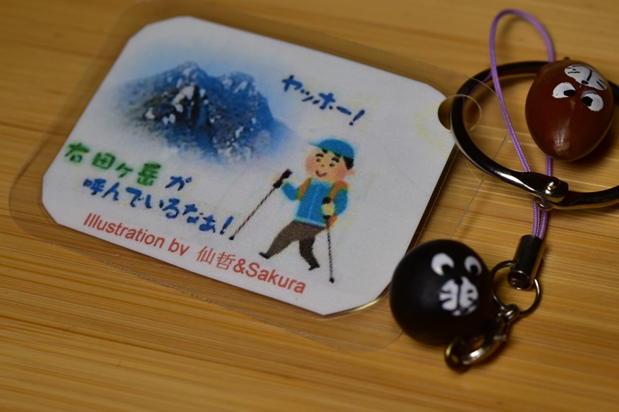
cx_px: 331
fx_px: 1203
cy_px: 174
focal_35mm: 70
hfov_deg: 28.8
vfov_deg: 19.4
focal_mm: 60
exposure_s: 1/100
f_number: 8
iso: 400
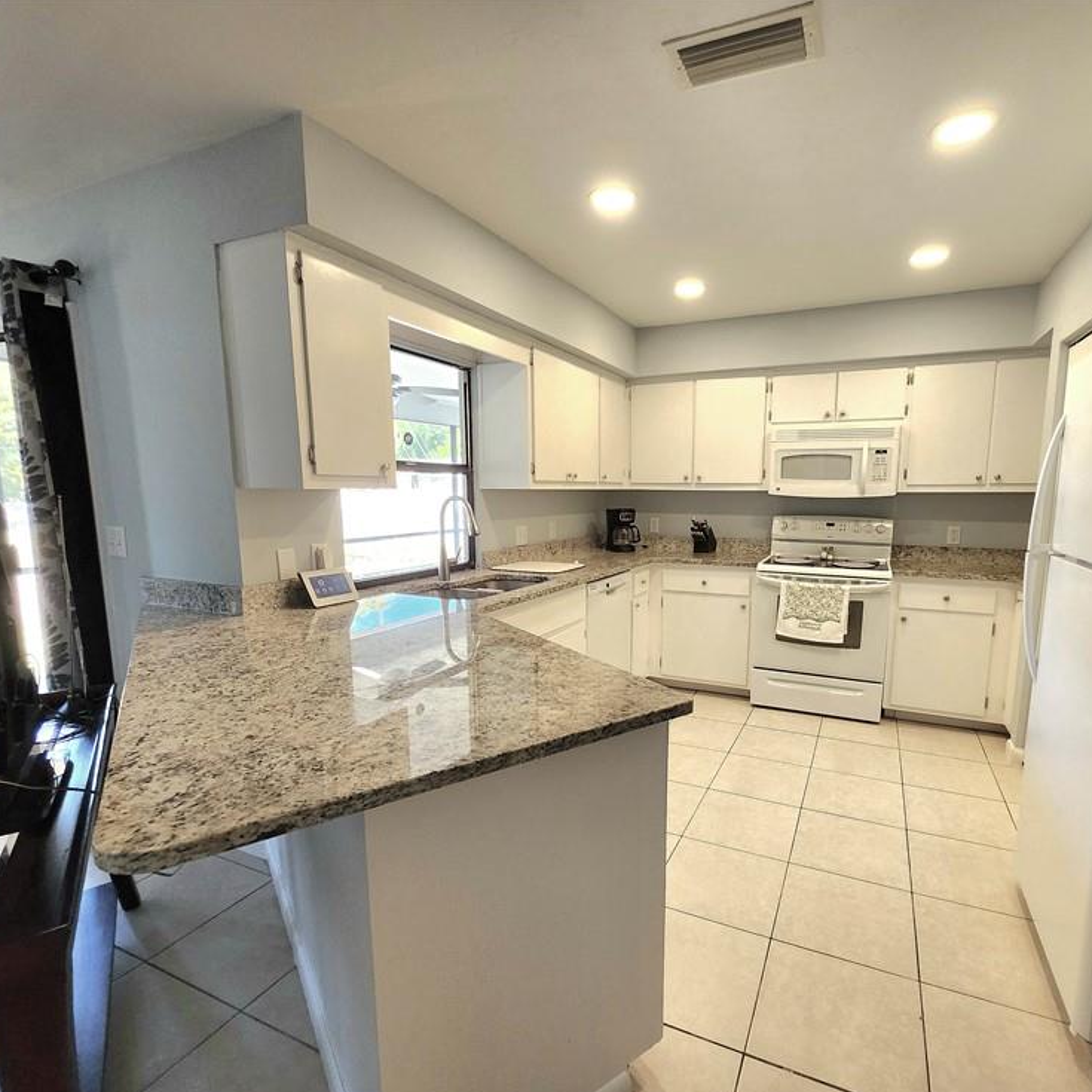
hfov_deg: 86.9
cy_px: 568
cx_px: 625
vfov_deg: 87.4
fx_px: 571
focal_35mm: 16
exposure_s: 1/60.2
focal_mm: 1.74
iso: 160
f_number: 2.2
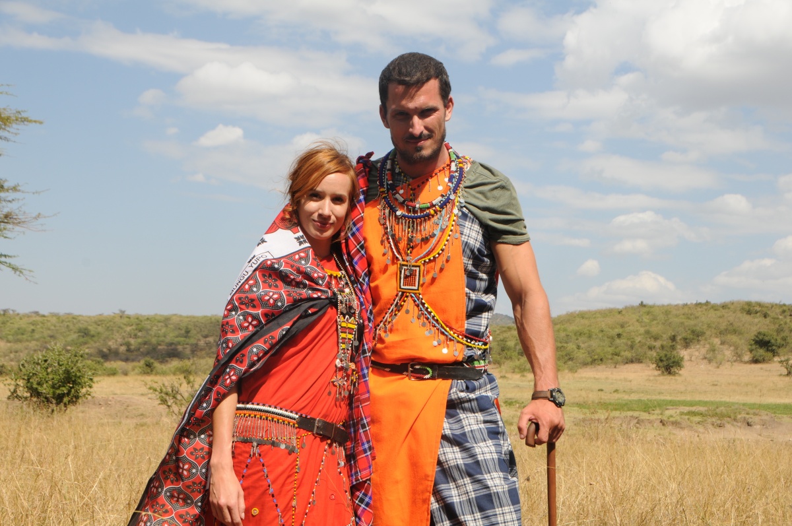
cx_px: 396
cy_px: 263
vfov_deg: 25.0
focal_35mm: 54
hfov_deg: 36.9
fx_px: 1187
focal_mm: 36
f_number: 10
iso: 250
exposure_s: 1/400
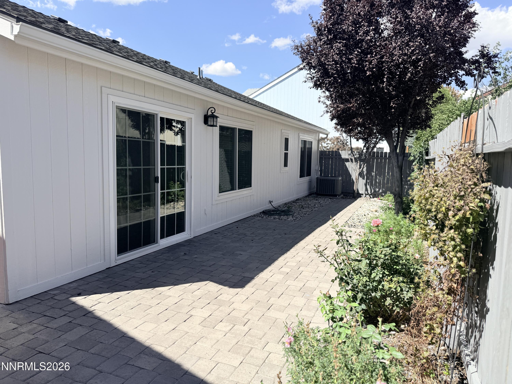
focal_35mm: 24
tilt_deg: -5.3
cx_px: 256
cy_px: 192
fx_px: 355
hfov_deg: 71.6
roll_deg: -0.4
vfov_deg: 56.8
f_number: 1.78
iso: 80
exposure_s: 1/6173
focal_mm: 6.76
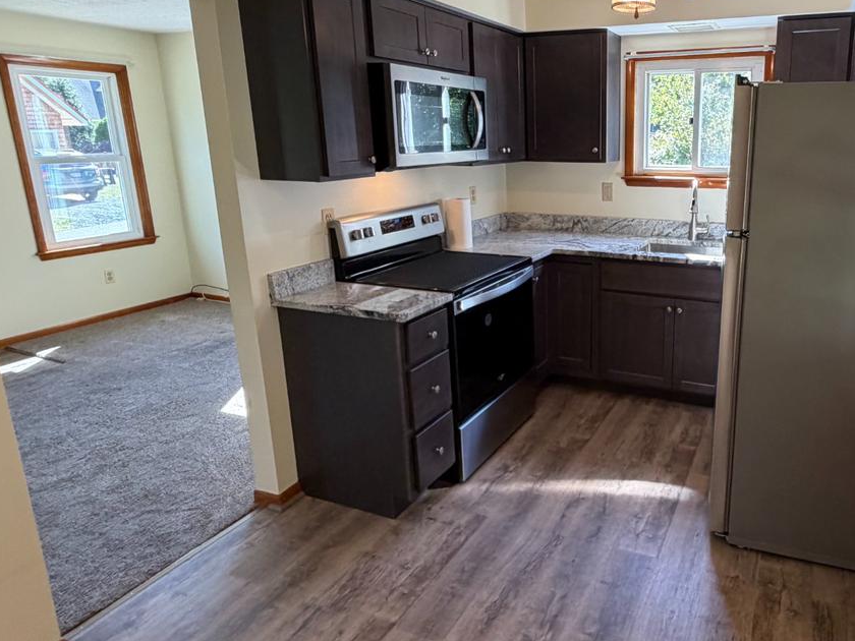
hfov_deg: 68.7
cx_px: 596
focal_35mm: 24
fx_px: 593
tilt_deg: -12.7
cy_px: 264
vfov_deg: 56.5
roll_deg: +0.1
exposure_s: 1/120
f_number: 2.2
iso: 250
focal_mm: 2.22
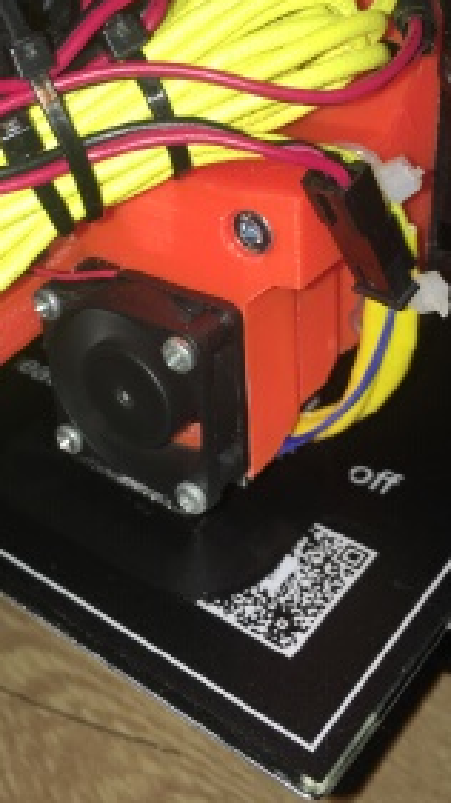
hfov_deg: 26.4
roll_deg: +3.6
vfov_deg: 45.0
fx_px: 957
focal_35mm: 45
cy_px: 294
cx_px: 171
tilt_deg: -28.7
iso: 25
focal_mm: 4.15
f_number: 2.2
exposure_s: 1/93
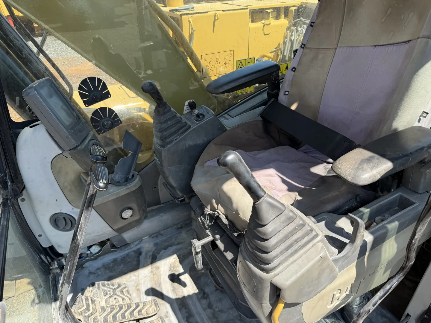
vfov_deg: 56.8
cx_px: 216
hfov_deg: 71.6
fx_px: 299
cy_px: 162
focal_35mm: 24
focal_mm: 6.76
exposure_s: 1/1075
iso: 80
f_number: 1.78
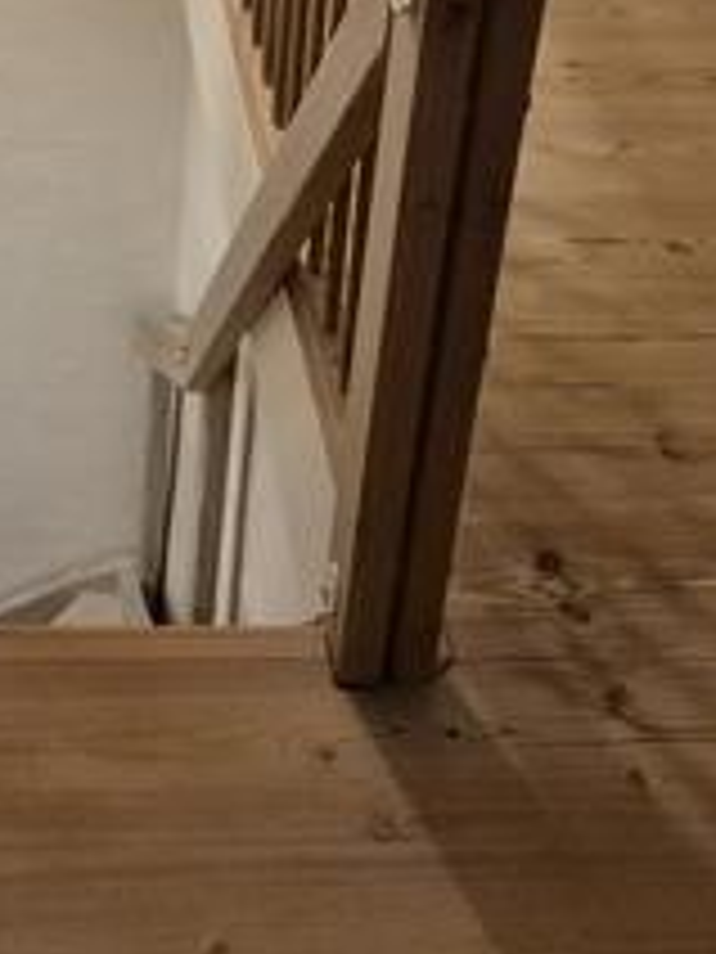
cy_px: -45
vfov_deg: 27.7
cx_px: -41
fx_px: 1793
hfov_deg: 21.6
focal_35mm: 65
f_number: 1.8
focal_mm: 5.4
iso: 1250
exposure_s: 1/100
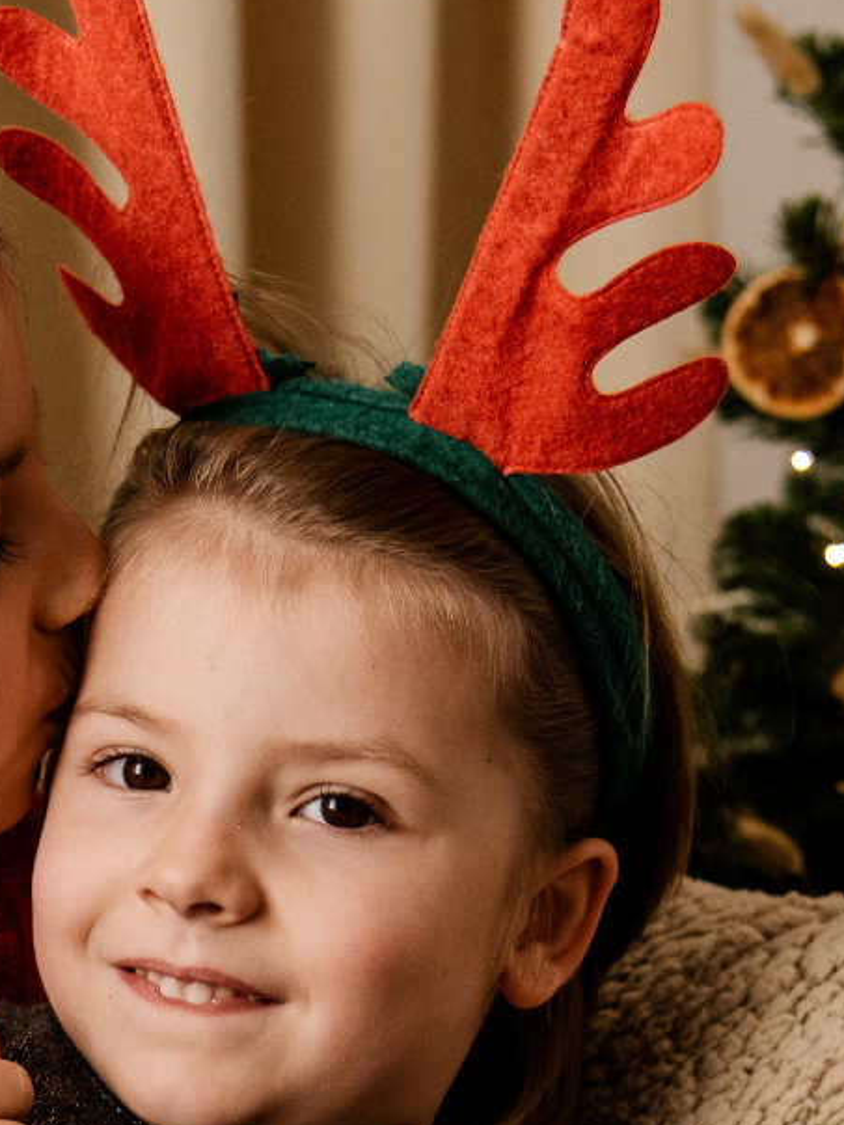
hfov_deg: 14.2
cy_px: 816
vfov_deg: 19.0
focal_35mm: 103
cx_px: 33
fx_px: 3348
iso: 640
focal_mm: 40
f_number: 4
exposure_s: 1/160
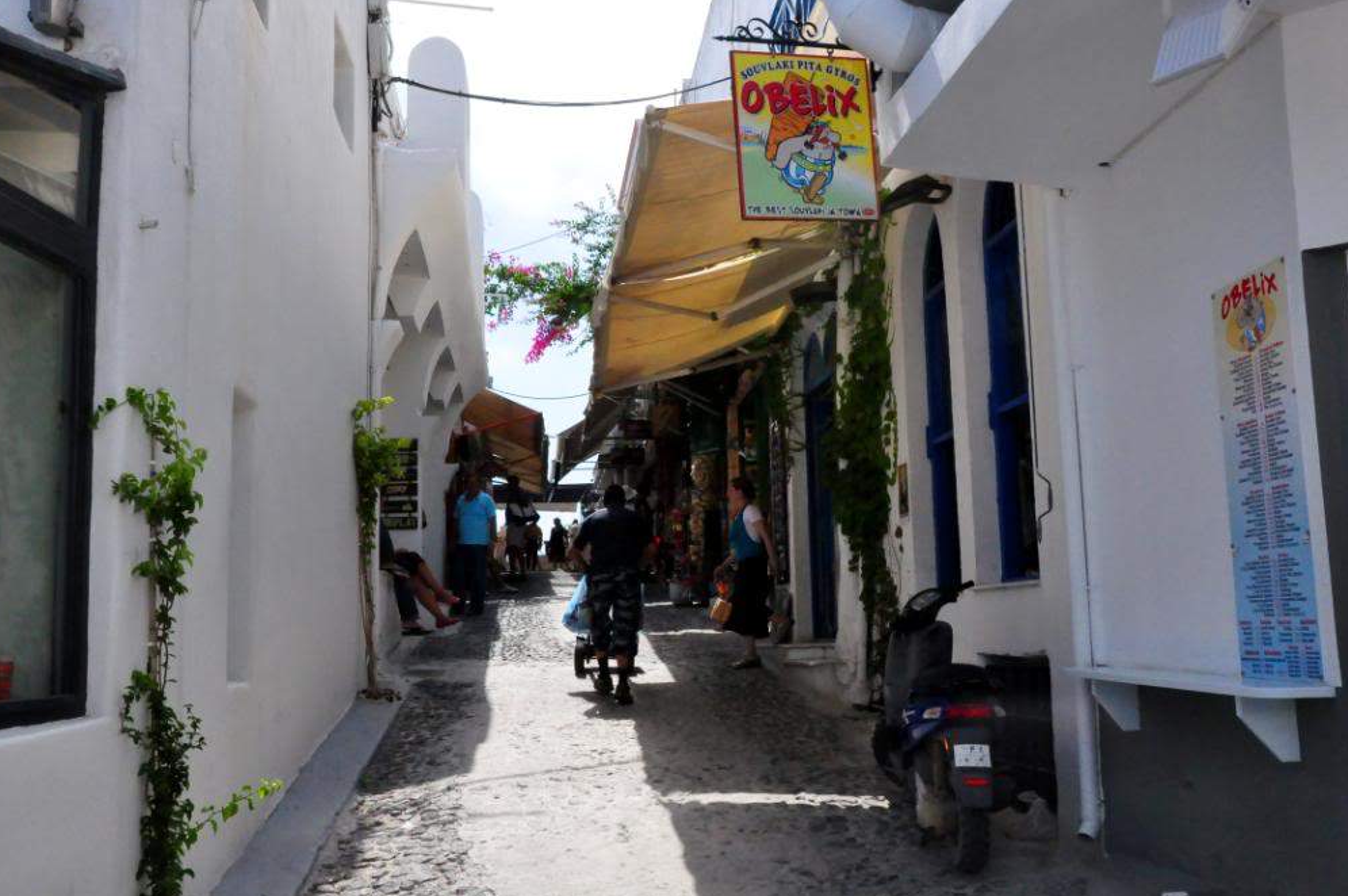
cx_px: 659
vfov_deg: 35.9
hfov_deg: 51.9
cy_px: 455
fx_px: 1384
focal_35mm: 37
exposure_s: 1/1250
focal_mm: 24
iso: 3200
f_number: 18
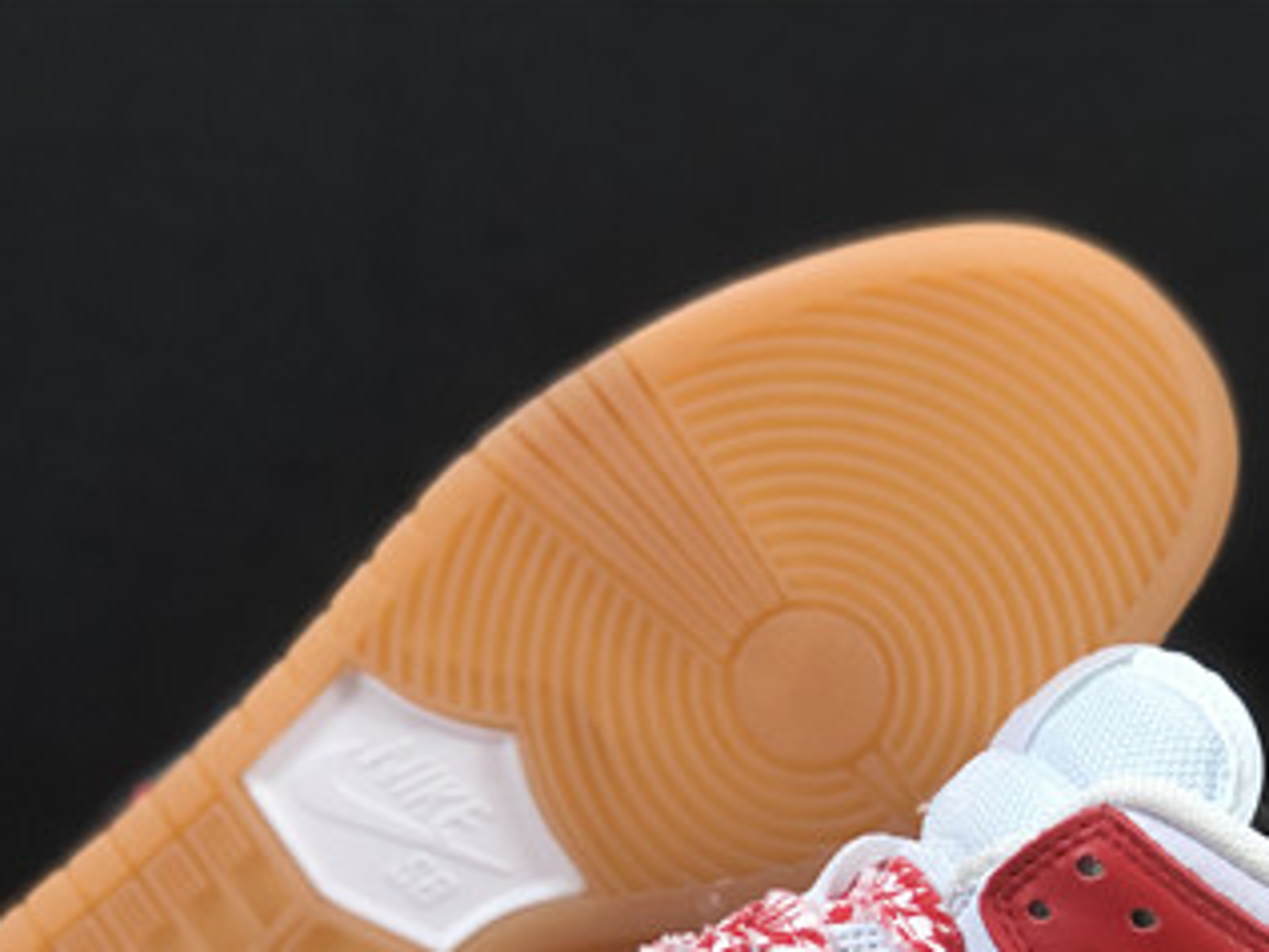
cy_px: 892
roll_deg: +0.6
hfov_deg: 18.2
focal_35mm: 108
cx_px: 797
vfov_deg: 13.6
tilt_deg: -6.8
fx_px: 3961
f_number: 2.8
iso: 50
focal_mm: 6.6
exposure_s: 1/30
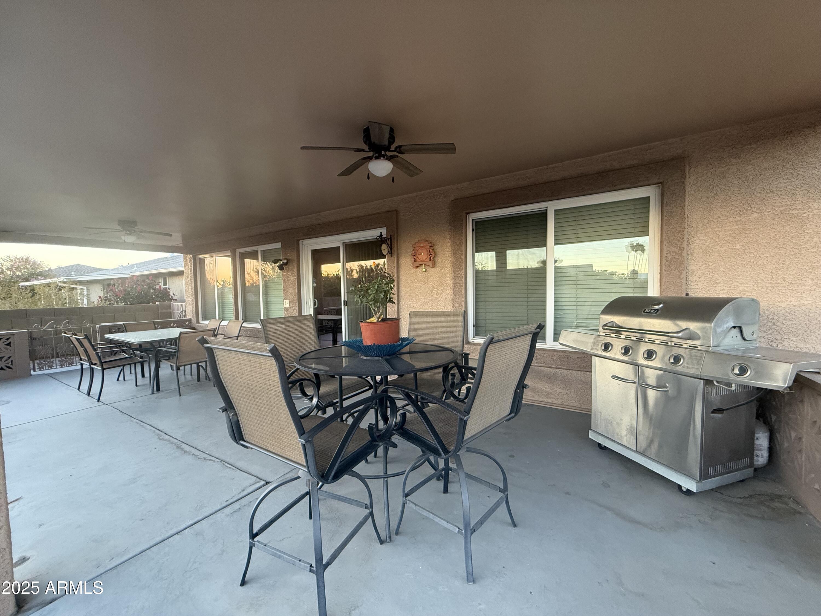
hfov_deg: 102.1
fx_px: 332
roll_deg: +1.1
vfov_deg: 85.7
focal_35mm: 14
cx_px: 410
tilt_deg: -2.4
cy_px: 308
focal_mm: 2.22
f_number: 2.2
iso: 320
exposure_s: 1/99
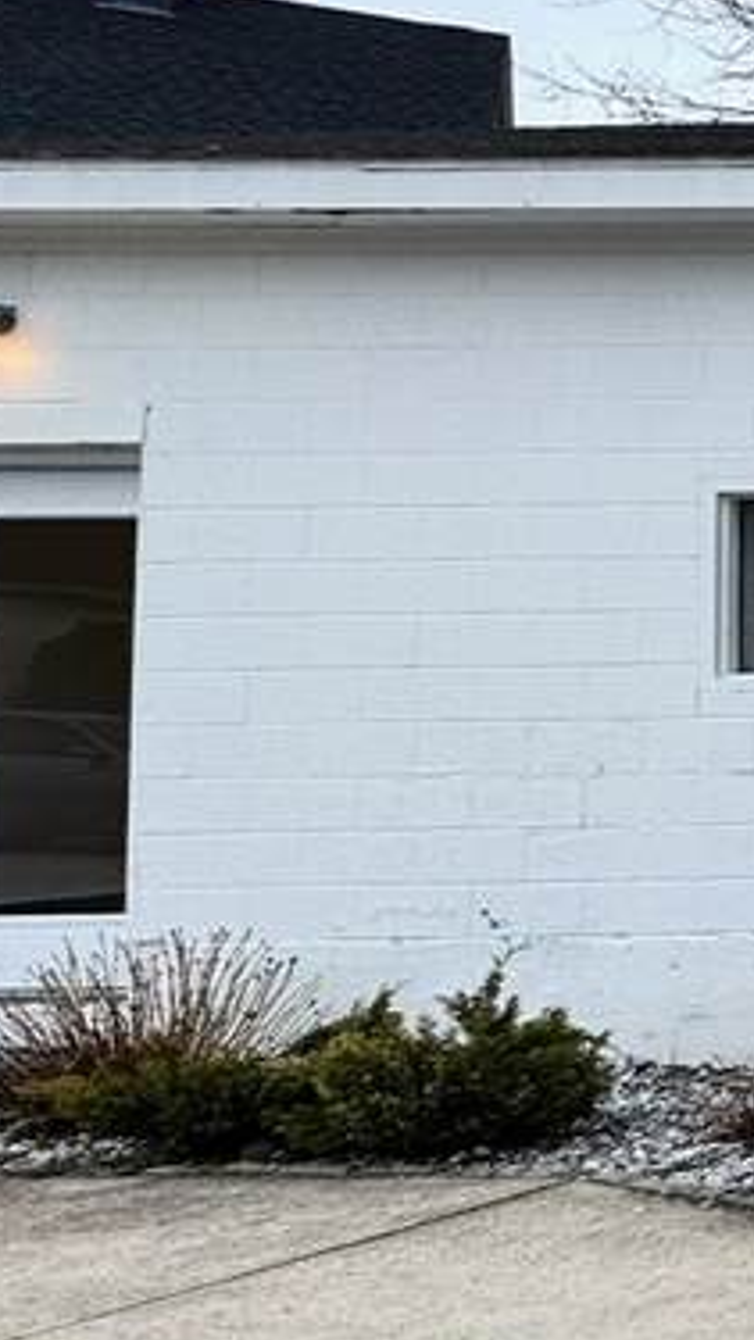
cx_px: 2205
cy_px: 636
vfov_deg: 39.9
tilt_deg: +2.3
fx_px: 1848
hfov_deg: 11.9
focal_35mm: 52
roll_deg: -0.4
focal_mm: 2.22
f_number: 2.2
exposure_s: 1/681
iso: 40
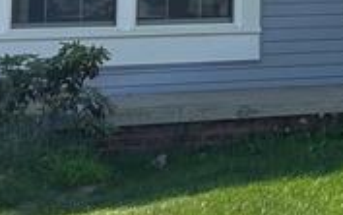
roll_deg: +1.0
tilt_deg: +9.6
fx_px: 1488
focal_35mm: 159
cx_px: 589
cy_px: -248
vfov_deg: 7.8
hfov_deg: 12.2
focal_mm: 5.7
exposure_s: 1/4630
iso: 50
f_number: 1.5
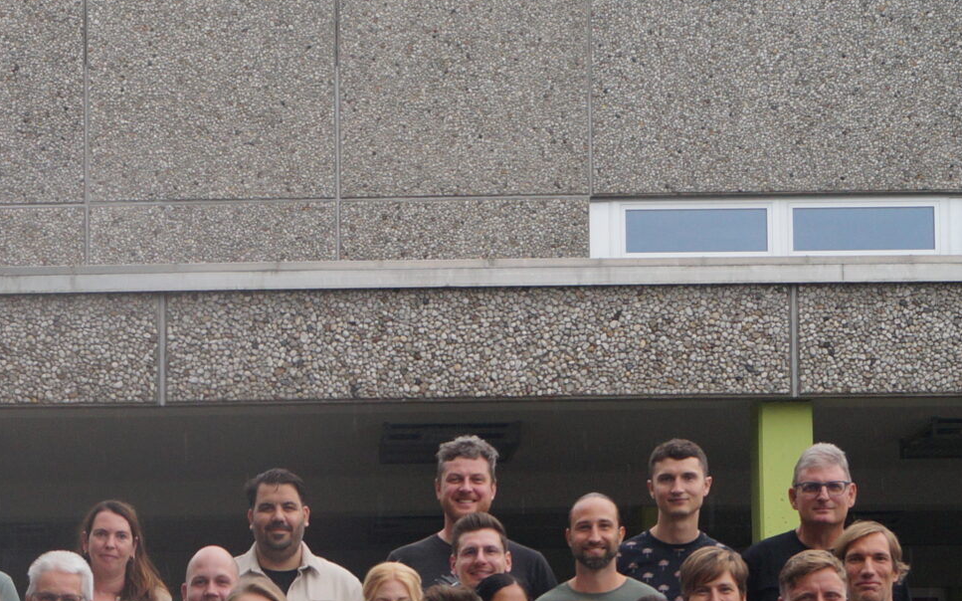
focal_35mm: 89
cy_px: 801
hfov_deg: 23.0
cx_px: 185
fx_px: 2333
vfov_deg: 14.0
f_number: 4
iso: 400
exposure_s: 1/160
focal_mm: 22
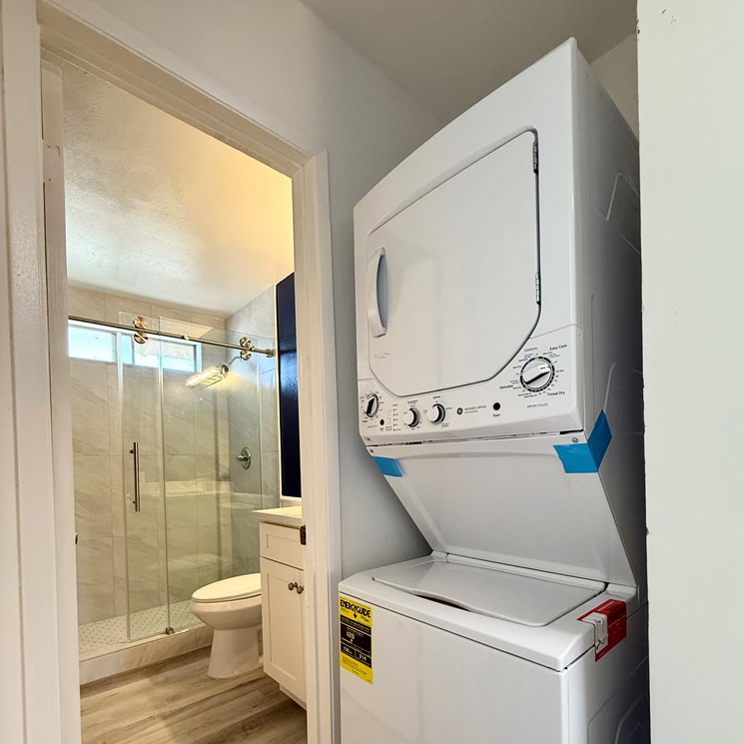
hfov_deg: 84.0
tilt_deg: +0.1
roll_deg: +0.8
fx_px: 413
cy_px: 468
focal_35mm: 17
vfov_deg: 82.3
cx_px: 380
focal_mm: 2.22
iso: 200
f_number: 2.2
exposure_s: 1/60
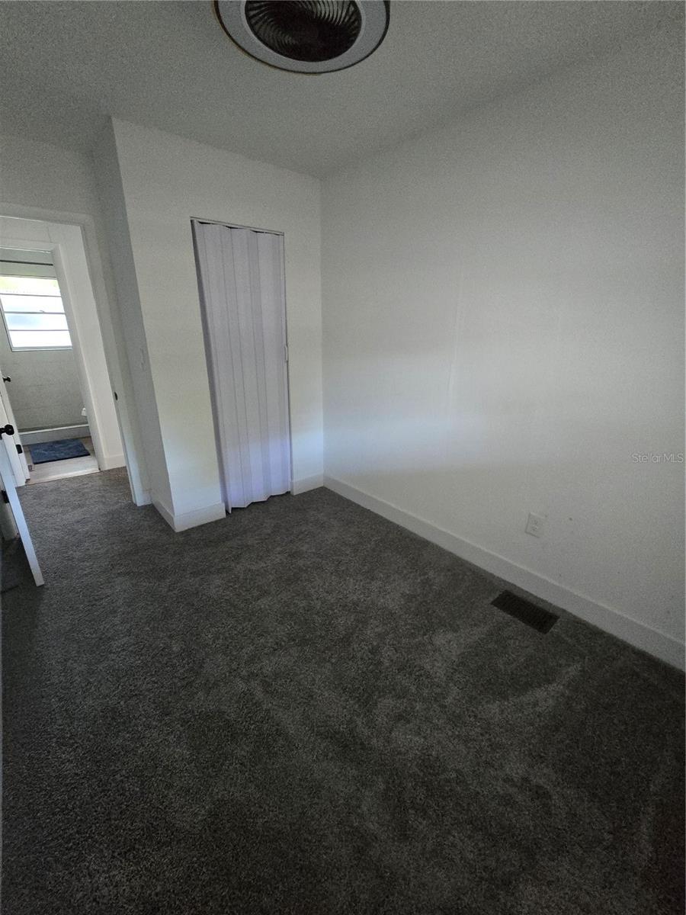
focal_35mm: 13
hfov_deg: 89.9
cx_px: 343
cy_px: 458
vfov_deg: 106.2
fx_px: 344
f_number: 2.2
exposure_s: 1/60
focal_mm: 2.2
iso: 1250
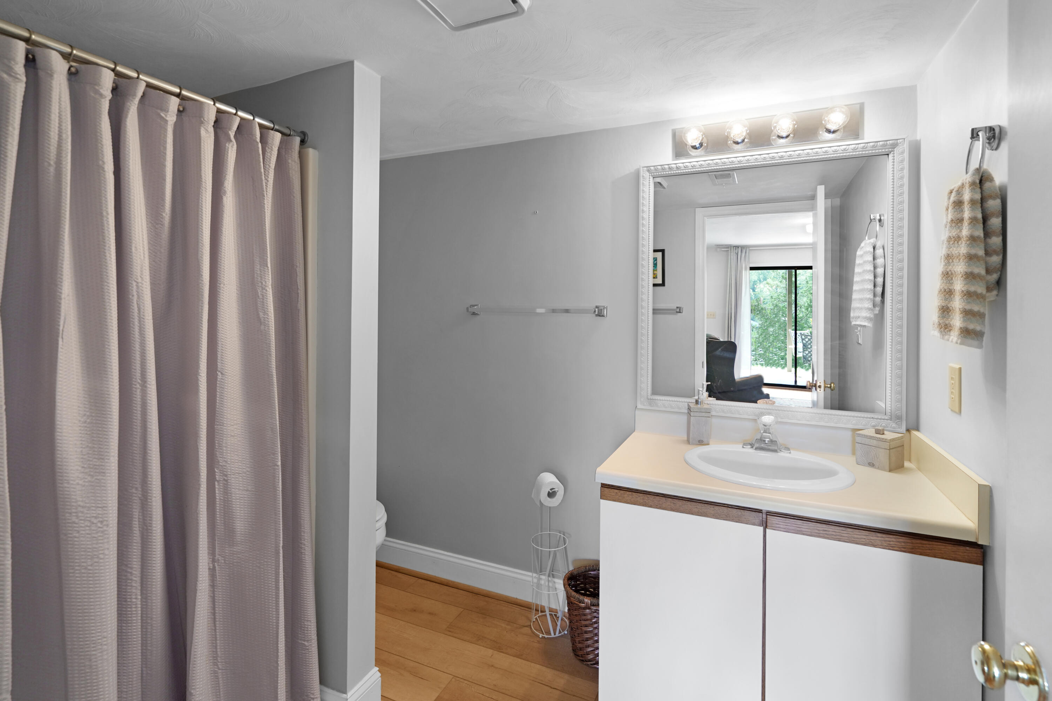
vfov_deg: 73.7
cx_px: 526
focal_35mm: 16
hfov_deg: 96.7
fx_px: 468
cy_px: 350
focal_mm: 16
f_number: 6.3
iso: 400
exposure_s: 1/25
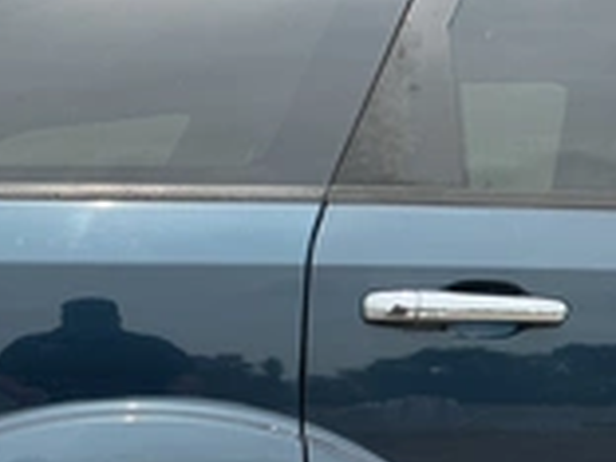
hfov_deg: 24.8
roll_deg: +0.3
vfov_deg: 19.0
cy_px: 588
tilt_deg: -10.4
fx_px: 1281
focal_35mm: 72
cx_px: -95
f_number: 1.8
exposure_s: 1/962
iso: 25
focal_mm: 3
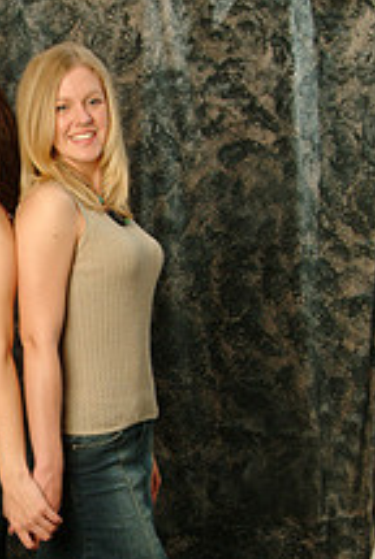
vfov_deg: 23.0
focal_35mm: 88
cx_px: 4
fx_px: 1370
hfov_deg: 15.3
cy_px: 351
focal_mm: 28
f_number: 13
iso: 400
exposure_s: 1/125
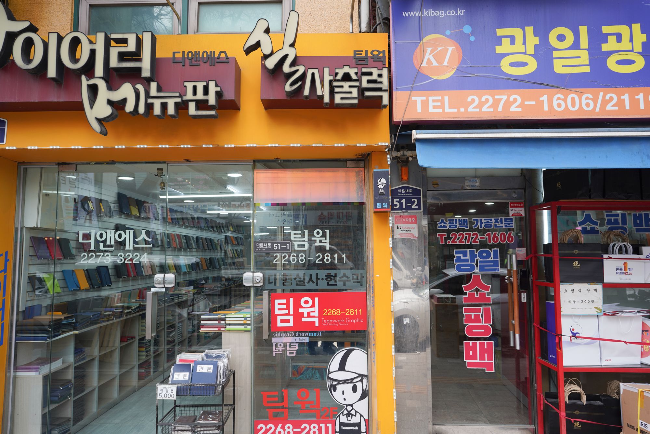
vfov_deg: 53.1
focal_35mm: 24
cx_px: 325
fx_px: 433
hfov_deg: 73.7
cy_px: 217
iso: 100
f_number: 5.6
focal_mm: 24
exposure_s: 1/100
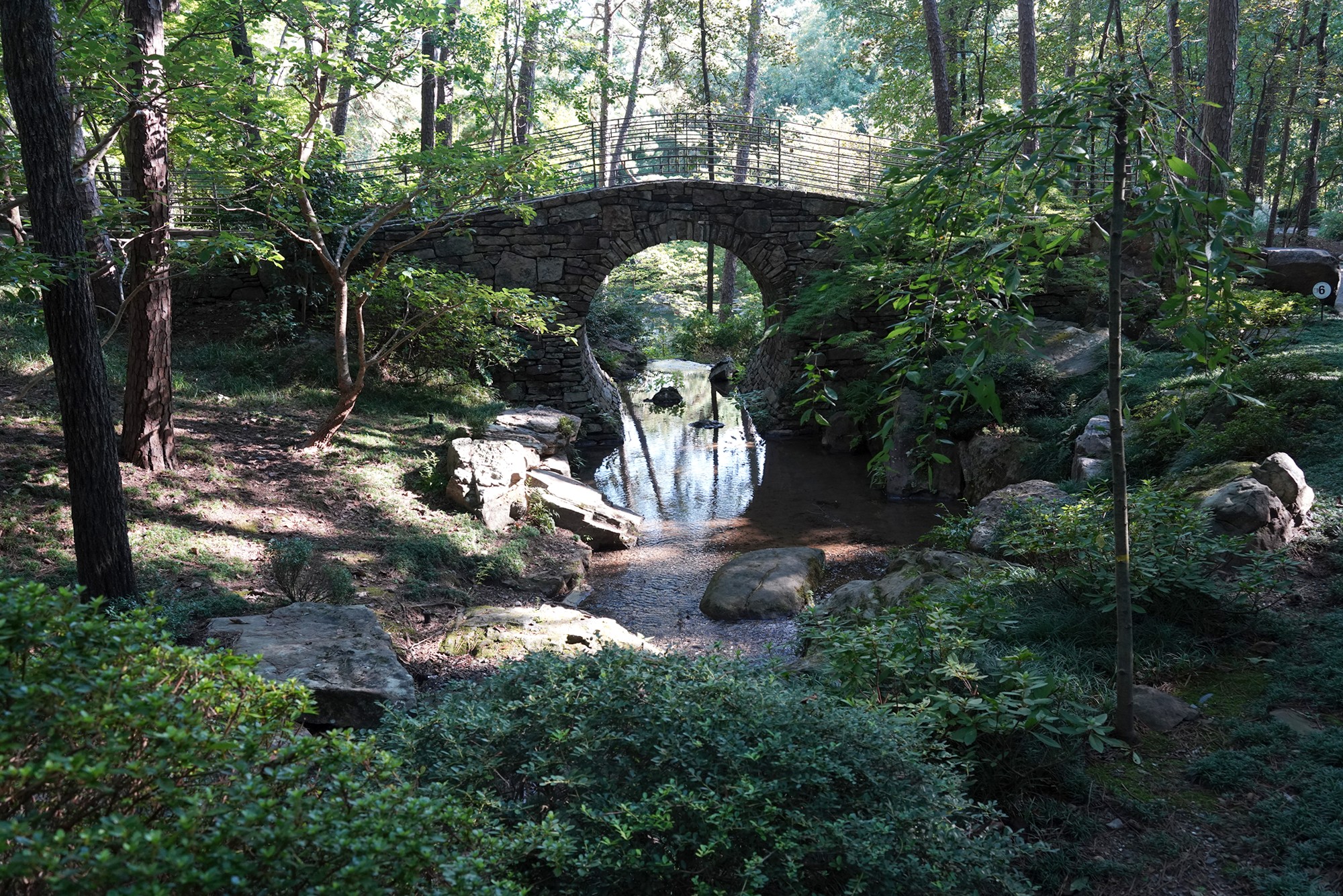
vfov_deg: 46.4
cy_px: 448
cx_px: 672
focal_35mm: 28
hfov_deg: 65.5
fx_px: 1045
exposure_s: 1/100
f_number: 8
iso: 1250
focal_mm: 28
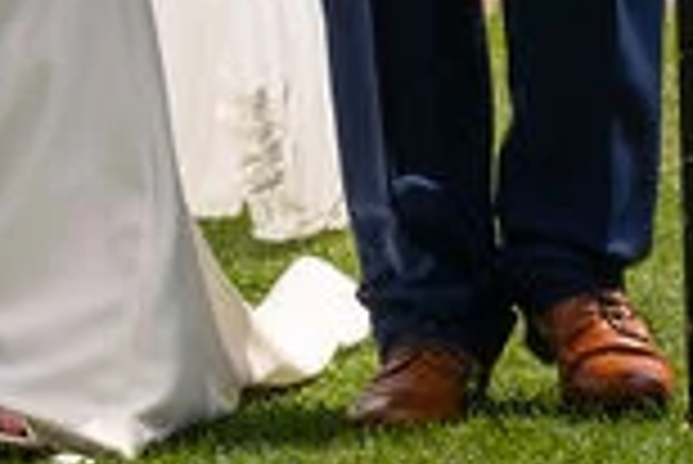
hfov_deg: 2.8
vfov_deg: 1.8
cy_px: -40
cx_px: -146
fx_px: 14374
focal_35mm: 746
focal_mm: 75
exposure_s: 1/200
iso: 160
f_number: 10
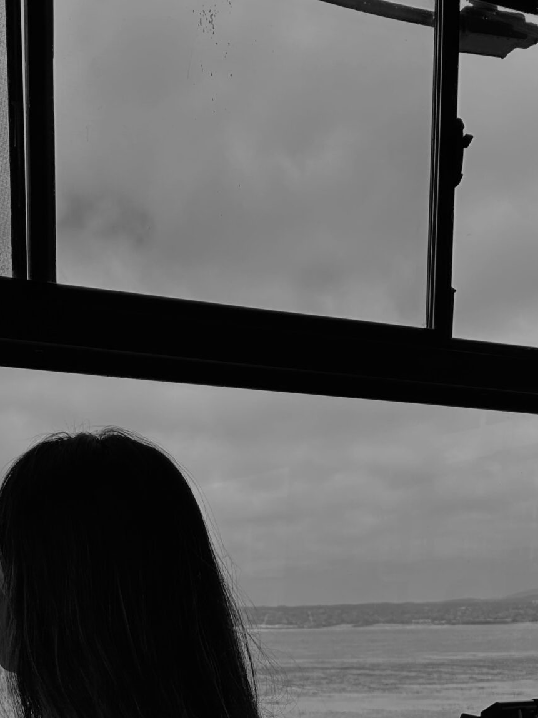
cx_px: 92
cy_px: 756
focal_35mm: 58
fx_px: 1202
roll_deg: +1.1
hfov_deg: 24.7
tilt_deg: -5.2
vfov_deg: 30.3
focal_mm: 5.7
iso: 50
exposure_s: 1/4444
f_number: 1.5
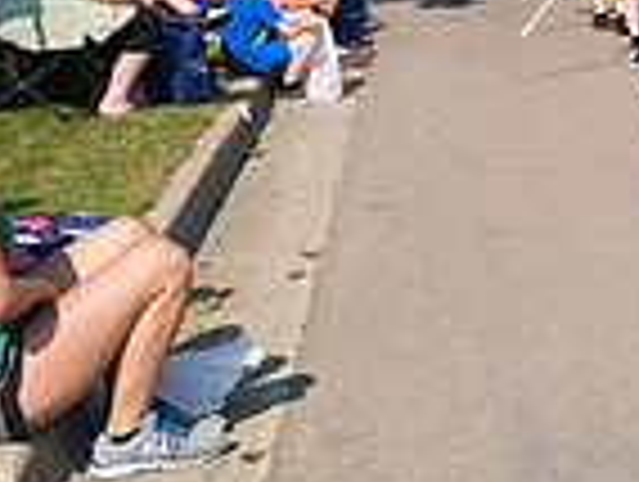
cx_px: 1287
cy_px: -65
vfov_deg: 13.7
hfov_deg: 15.0
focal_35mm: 106
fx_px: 1960
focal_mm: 27
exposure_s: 1/800
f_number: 6.3
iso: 320
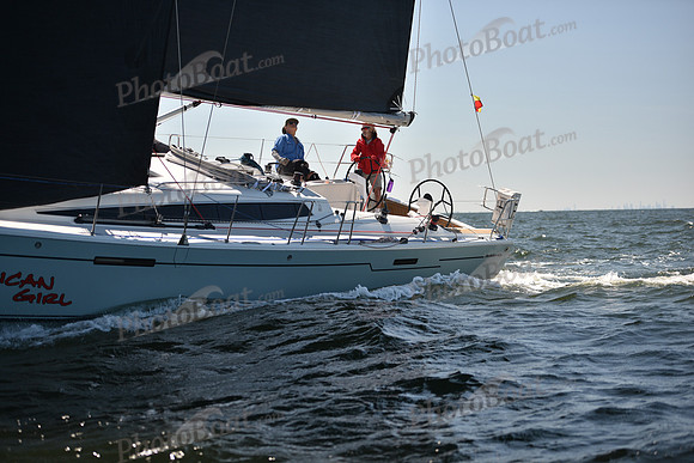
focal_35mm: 70
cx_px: 347
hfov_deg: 28.8
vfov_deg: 19.5
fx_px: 1350
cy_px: 232
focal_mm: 70
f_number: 2.8
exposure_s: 1/1600
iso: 250
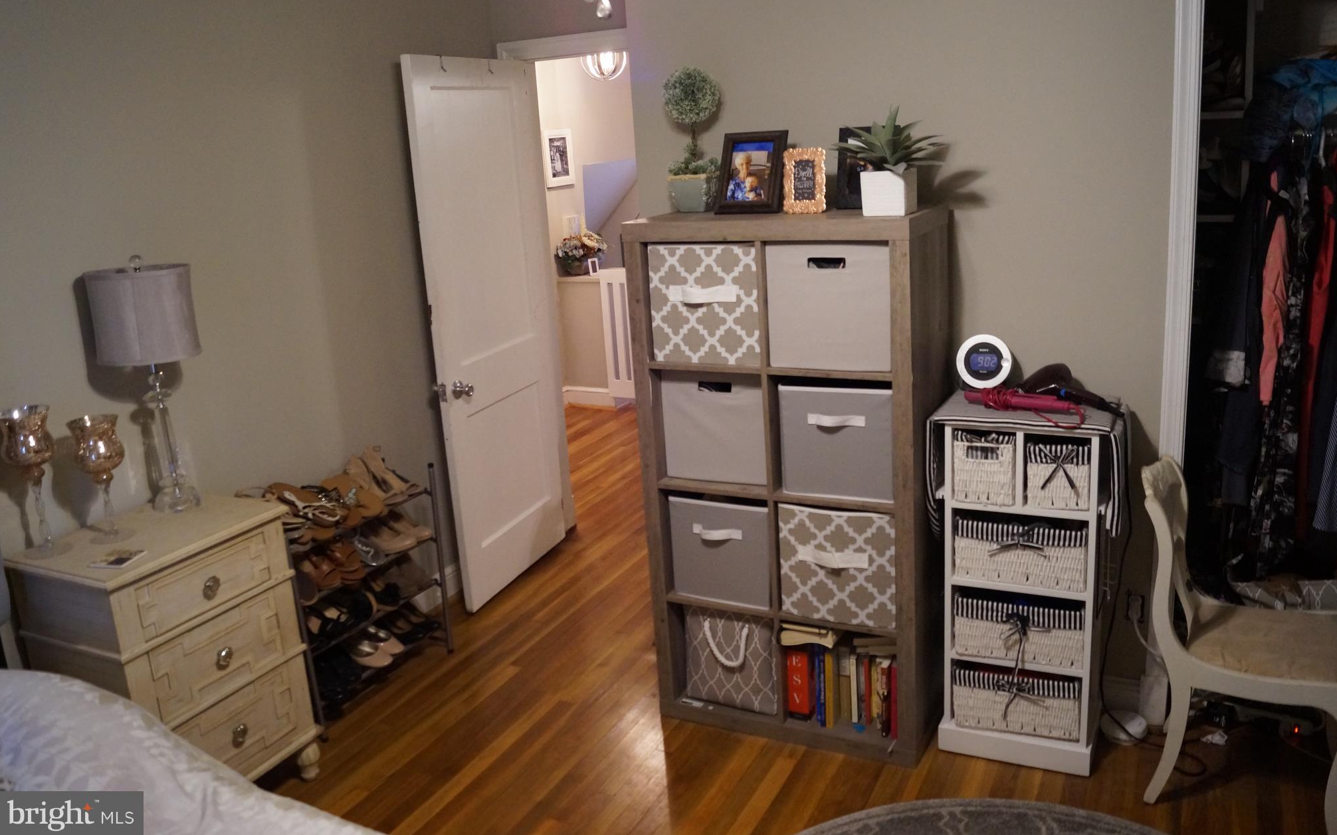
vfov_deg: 44.5
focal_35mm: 28
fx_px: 1020
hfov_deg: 66.5
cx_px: 677
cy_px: 387
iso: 1600
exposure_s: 1/60
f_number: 4
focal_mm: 18
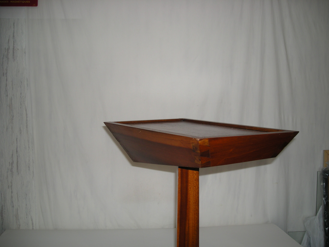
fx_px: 333
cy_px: 124
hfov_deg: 52.6
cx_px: 164
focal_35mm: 35
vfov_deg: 40.7
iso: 50
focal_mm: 5.7
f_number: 2.8
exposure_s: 1/56.1
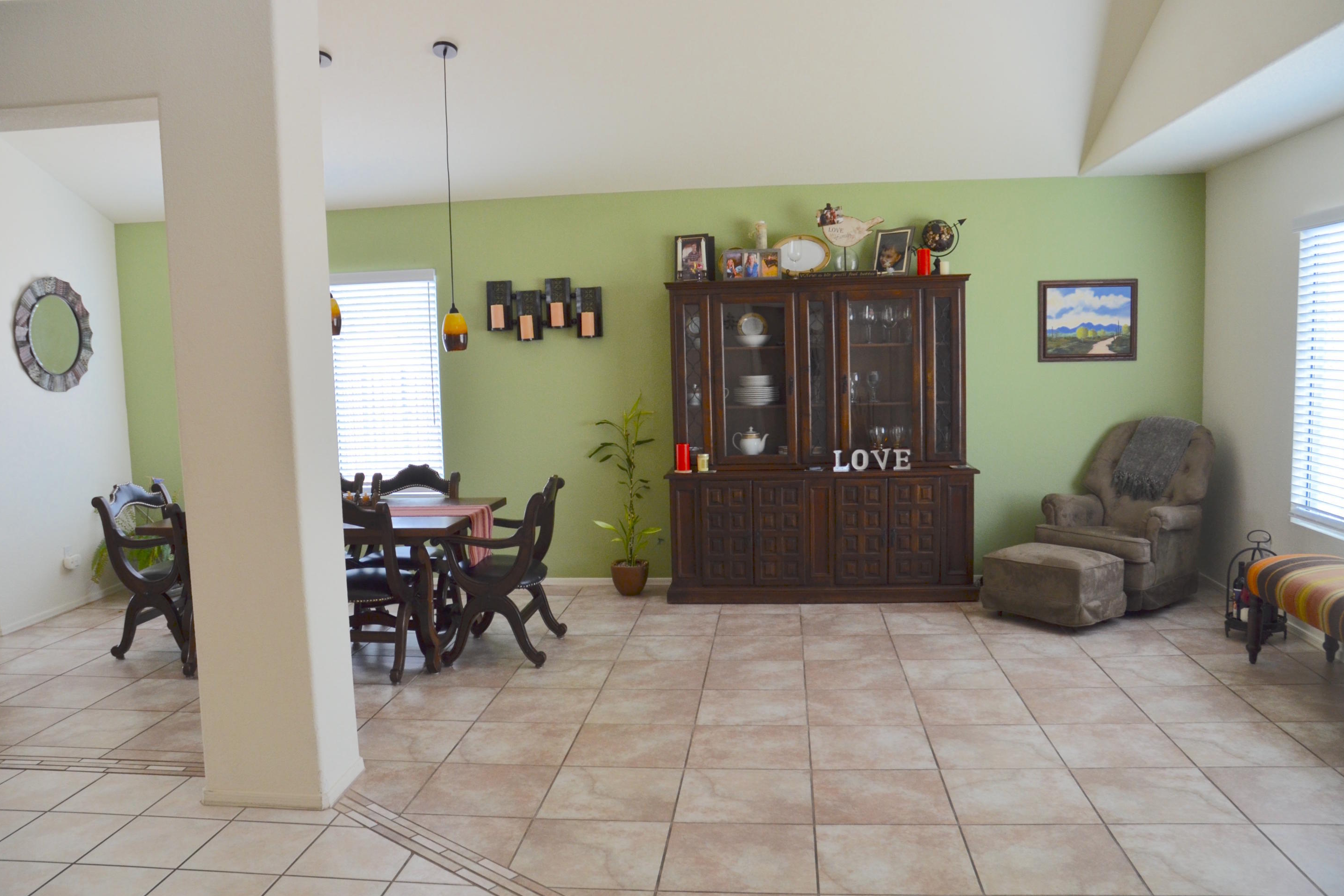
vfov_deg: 46.4
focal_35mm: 28
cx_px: 648
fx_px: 1045
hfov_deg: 65.5
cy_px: 447
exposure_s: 1/100
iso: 400
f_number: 5
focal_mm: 18
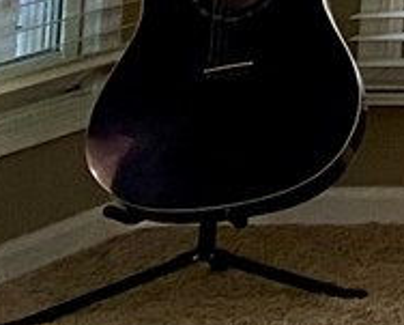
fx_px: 2323
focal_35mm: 194
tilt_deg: +7.2
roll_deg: +0.2
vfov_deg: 7.1
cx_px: 1517
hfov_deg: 7.5
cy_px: -684
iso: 160
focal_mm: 4.25
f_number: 1.8
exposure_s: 1/60
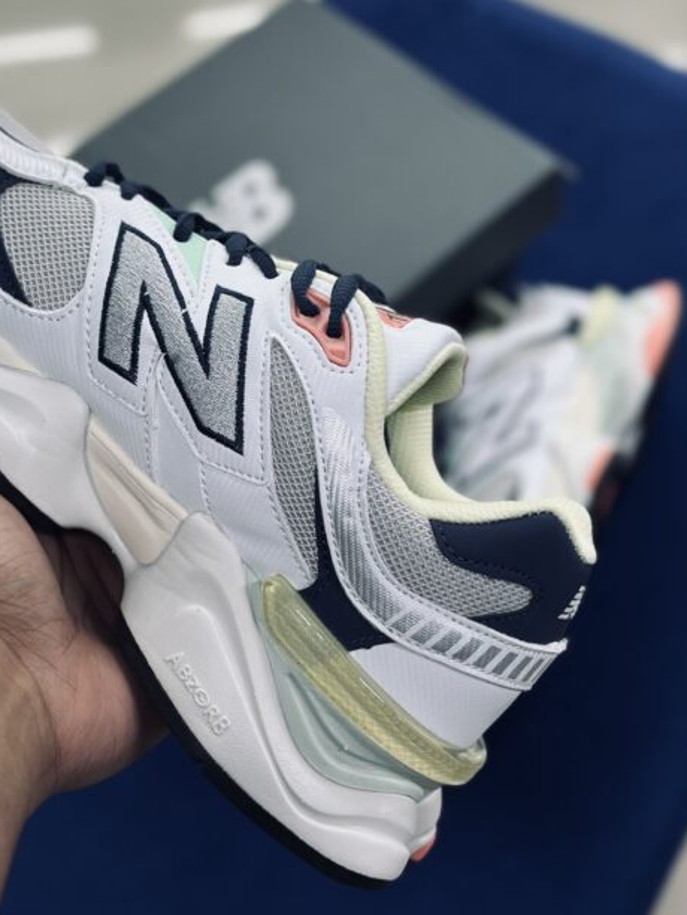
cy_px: 369
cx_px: 179
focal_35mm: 73
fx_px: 1931
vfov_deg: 26.6
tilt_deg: -54.8
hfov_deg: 20.0
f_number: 1.78
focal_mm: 6.86
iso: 64
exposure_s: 1/121
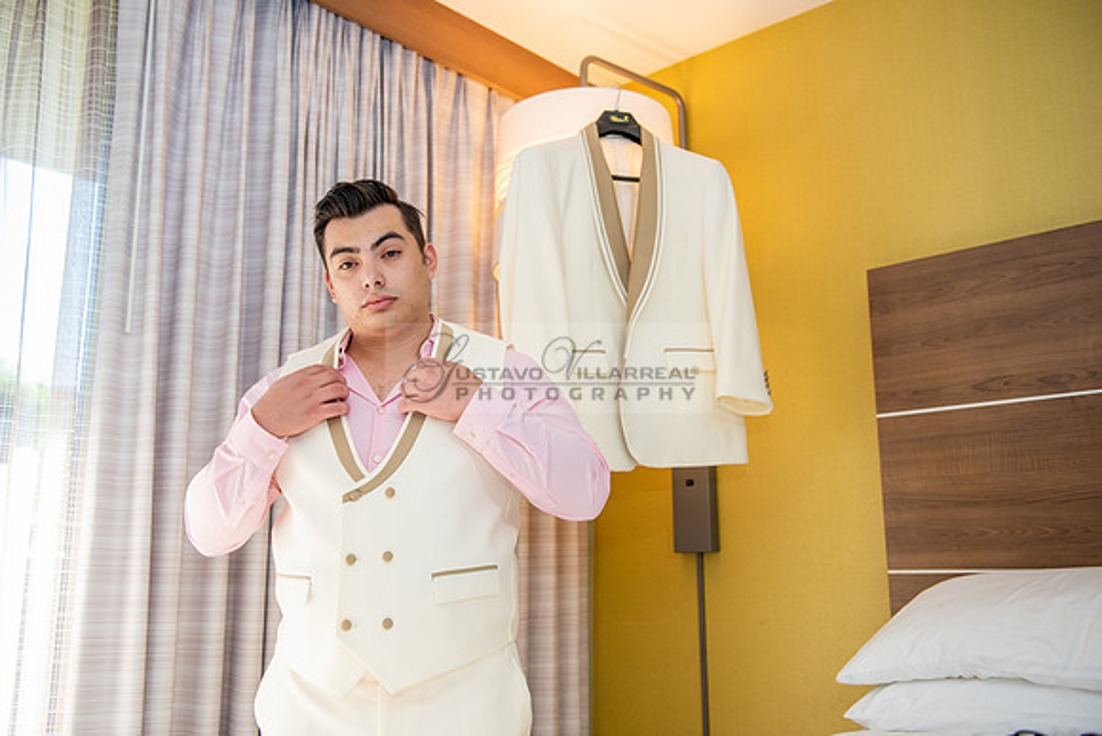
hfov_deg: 55.8
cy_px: 368
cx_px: 551
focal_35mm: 34
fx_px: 1041
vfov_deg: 38.9
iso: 500
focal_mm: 34
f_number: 3.5
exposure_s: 1/250
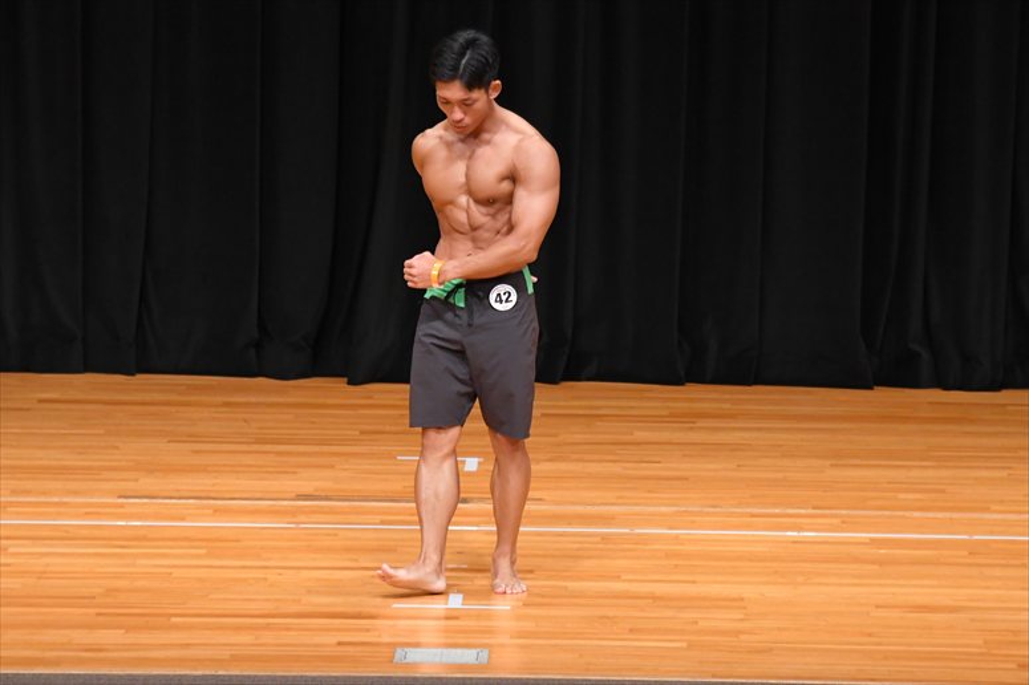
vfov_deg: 4.8
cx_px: 514
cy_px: 342
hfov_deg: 7.2
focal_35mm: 285
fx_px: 8142
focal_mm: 190
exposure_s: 1/400
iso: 4000
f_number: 5.6
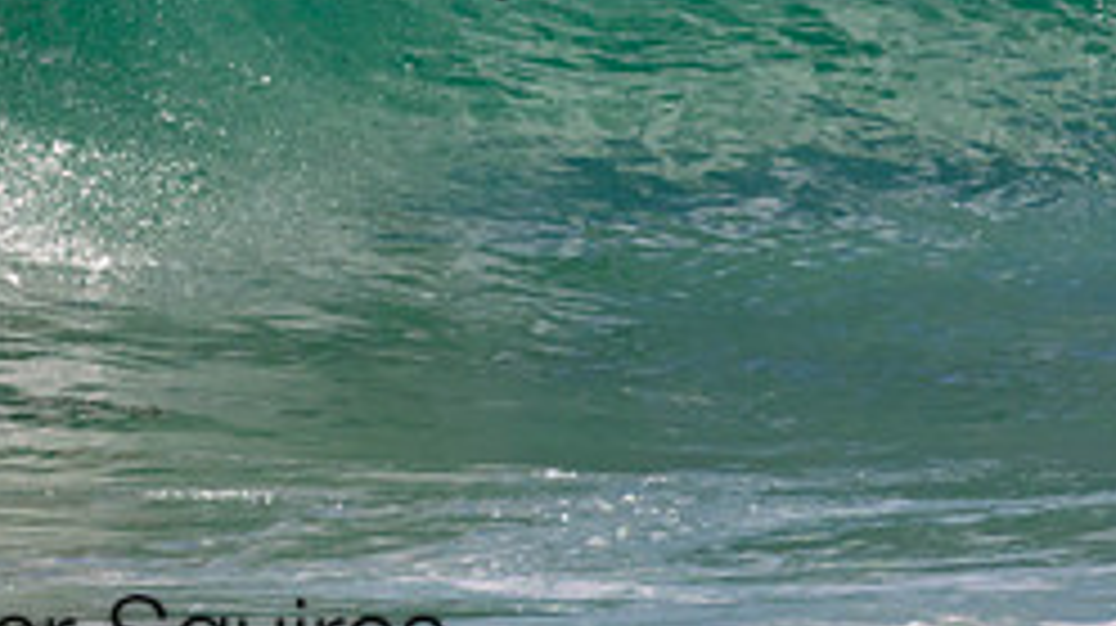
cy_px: -258
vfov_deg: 0.5
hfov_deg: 0.9
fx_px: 67914
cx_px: 321
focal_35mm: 2297
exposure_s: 1/2000
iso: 800
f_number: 11
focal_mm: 800
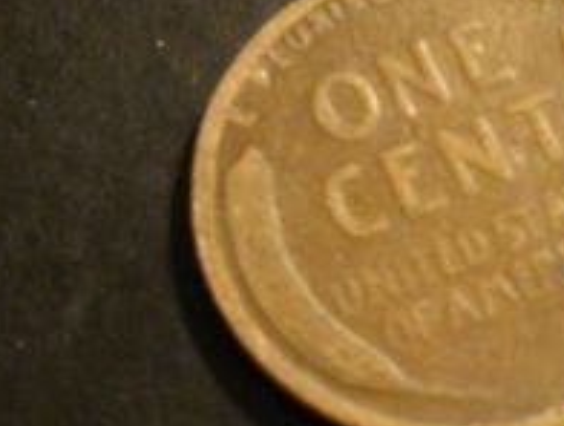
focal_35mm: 64
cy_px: 183
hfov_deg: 29.4
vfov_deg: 23.0
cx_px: 463
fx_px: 1045
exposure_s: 1/8
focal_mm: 6.3
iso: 200
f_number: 3.5
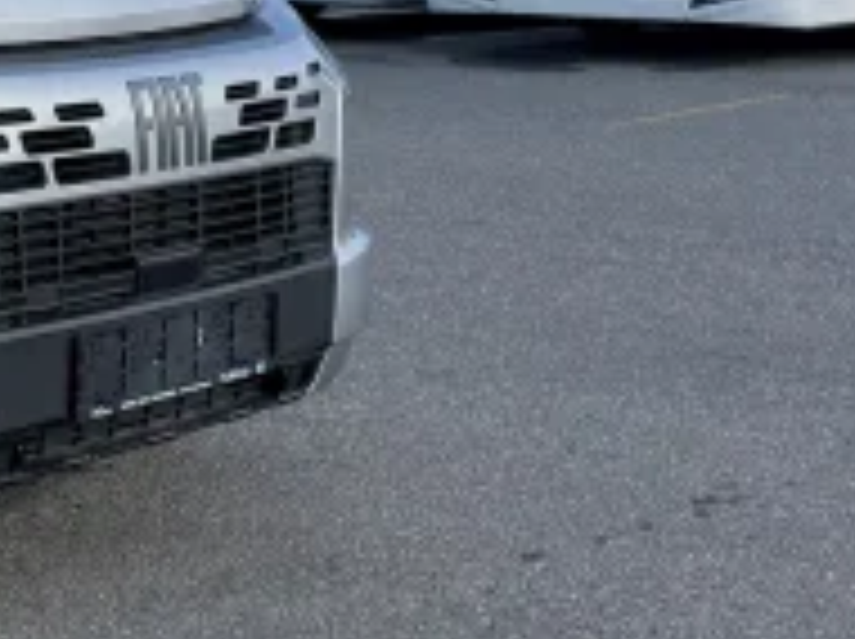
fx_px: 1998
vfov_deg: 17.6
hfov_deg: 21.3
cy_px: -40
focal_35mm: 81
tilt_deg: -1.3
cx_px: -333
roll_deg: +1.0
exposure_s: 1/2445
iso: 80
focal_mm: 6.76
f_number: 1.78
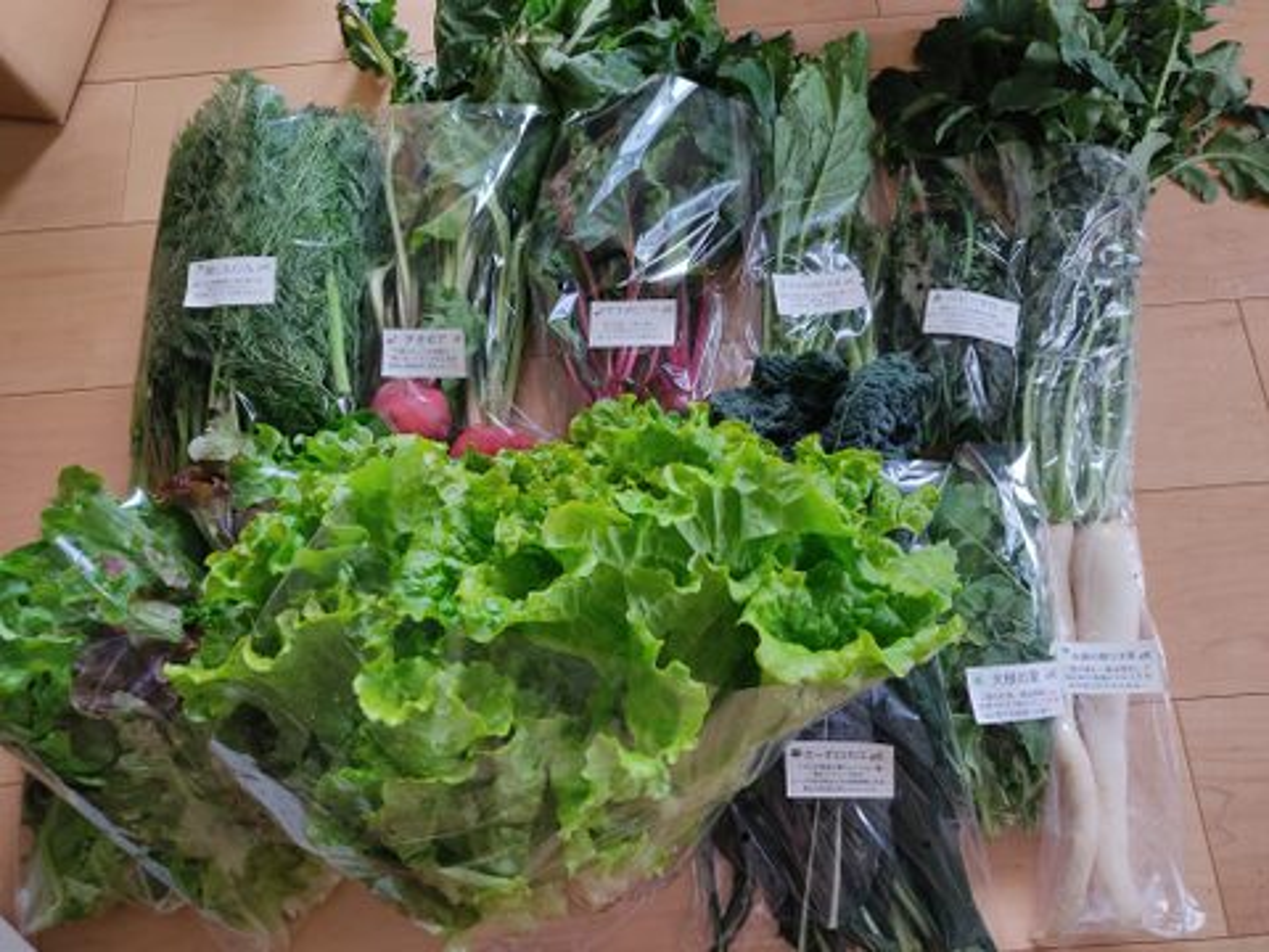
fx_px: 953
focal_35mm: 26
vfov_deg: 53.1
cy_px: 476
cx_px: 634
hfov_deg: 67.3
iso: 211
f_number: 1.79
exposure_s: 1/33
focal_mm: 4.74
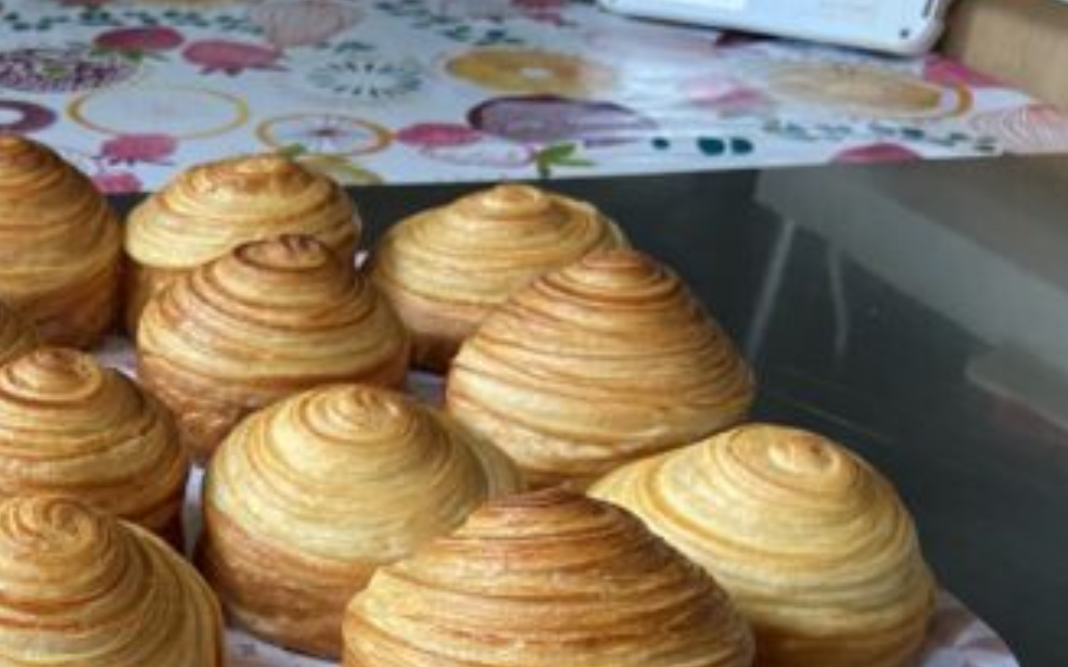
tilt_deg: -34.4
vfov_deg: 22.0
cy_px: 726
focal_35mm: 56
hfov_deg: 33.6
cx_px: 31
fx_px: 1630
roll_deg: -1.1
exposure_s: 1/60
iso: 400
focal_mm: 4.25
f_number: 1.8
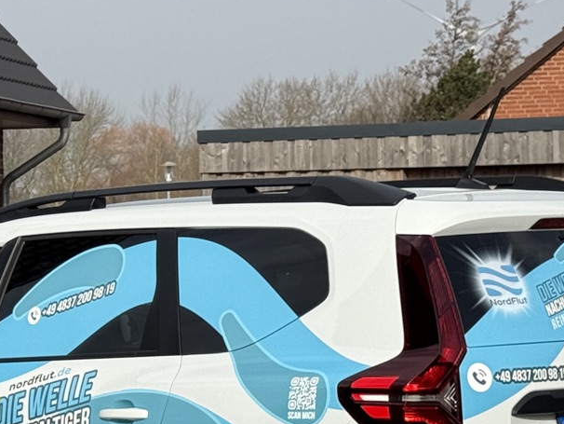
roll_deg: +0.7
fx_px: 2478
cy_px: 158
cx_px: -122
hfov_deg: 12.7
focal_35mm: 152
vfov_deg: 9.8
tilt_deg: +1.6
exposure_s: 1/4587
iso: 64
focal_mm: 6.76
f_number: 1.78
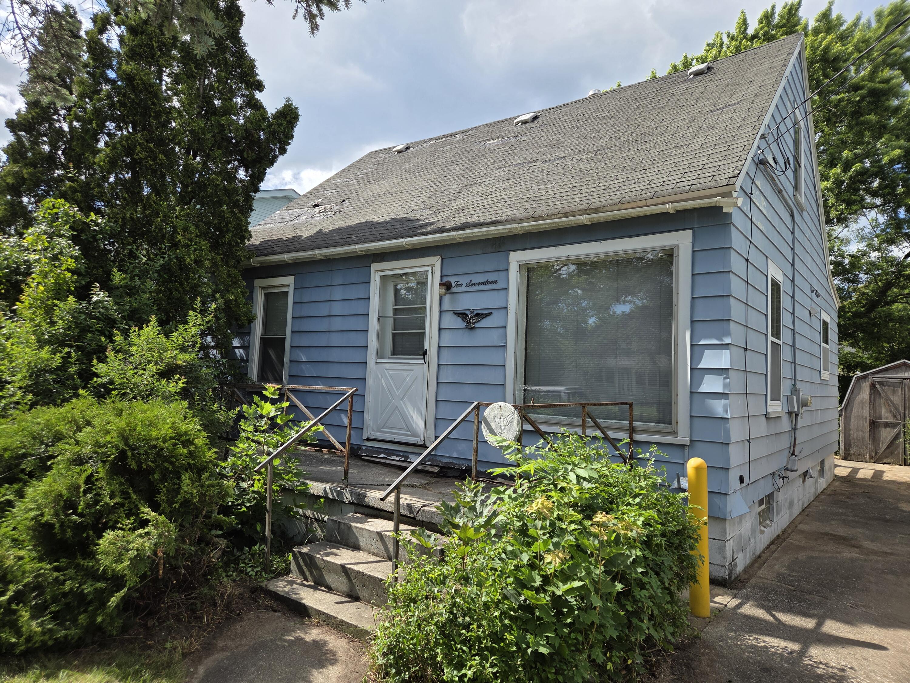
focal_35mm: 23
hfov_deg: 73.9
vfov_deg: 58.9
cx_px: 455
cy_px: 342
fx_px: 605
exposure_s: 1/2614
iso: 80
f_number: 1.8
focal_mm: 5.4
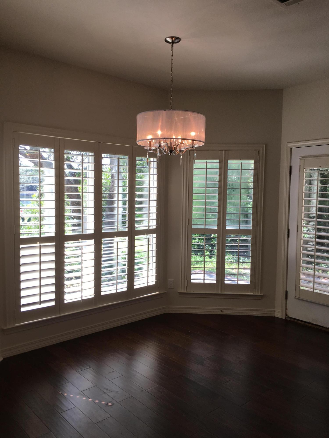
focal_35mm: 29
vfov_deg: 61.7
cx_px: 164
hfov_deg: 48.2
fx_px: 367
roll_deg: -1.4
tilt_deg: -3.4
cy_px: 219
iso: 25
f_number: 2.2
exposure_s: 1/126
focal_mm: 4.15
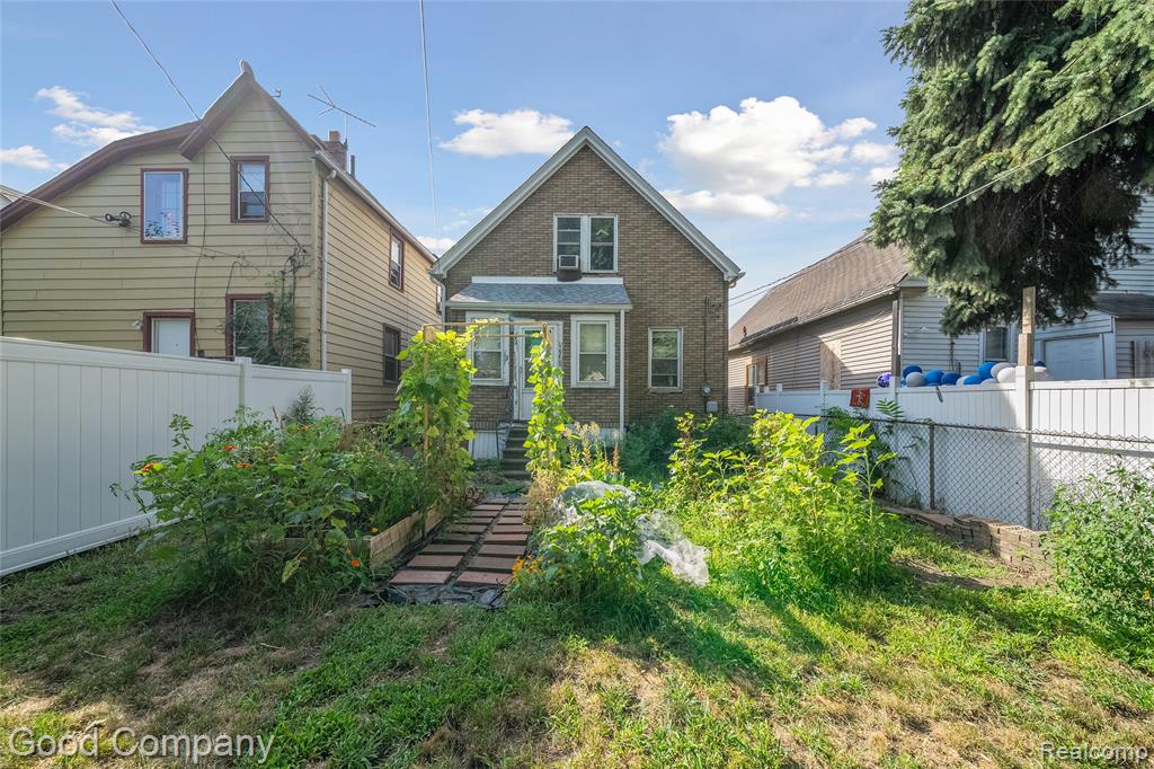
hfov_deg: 112.6
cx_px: 577
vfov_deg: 90.0
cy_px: 384
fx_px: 385
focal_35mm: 12
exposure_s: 1/320
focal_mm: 12
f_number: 8
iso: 500
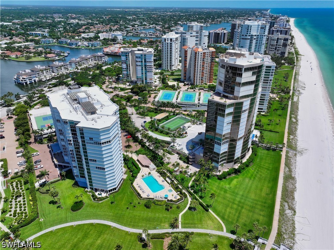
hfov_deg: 71.6
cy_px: 125
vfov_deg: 56.8
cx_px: 167
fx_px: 231
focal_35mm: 24
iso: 100
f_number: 6.3
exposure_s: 1/640
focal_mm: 12.29
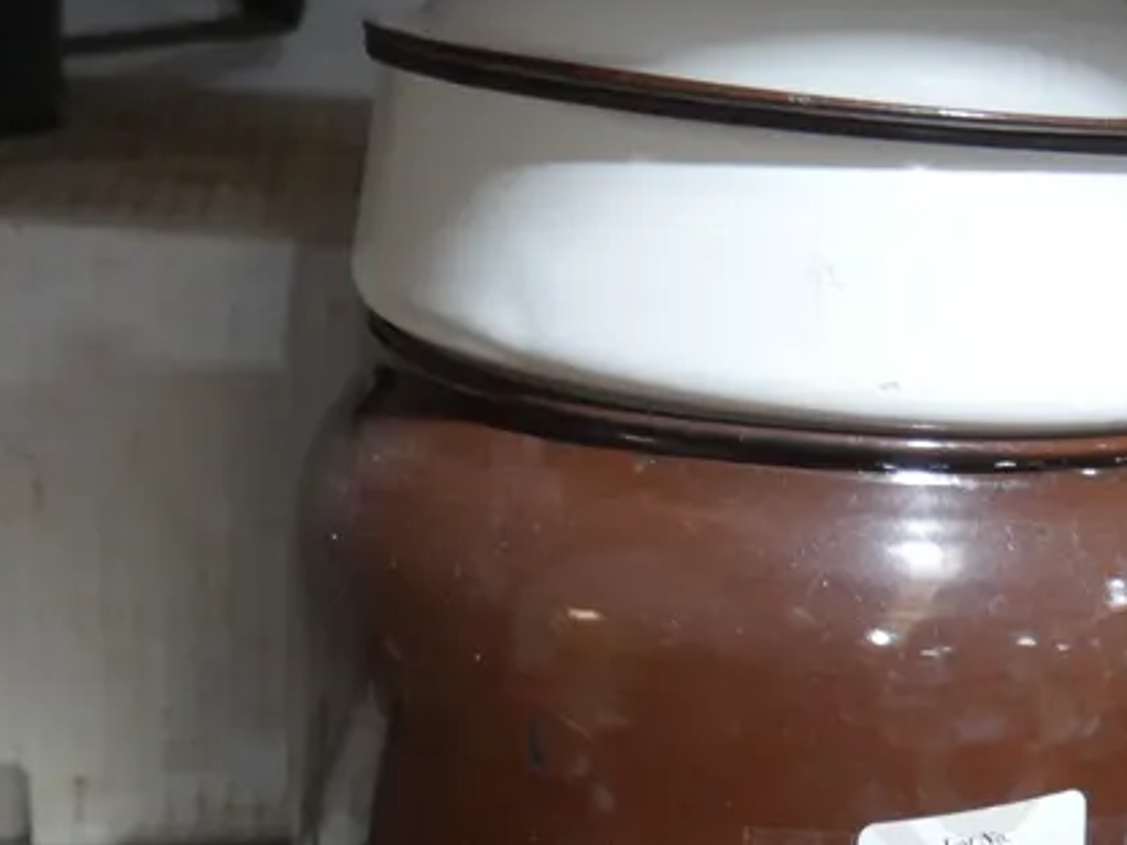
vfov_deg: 20.6
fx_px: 2246
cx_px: 886
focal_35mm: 69
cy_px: 842
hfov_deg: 27.6
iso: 800
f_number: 3.5
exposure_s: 1/60
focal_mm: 14
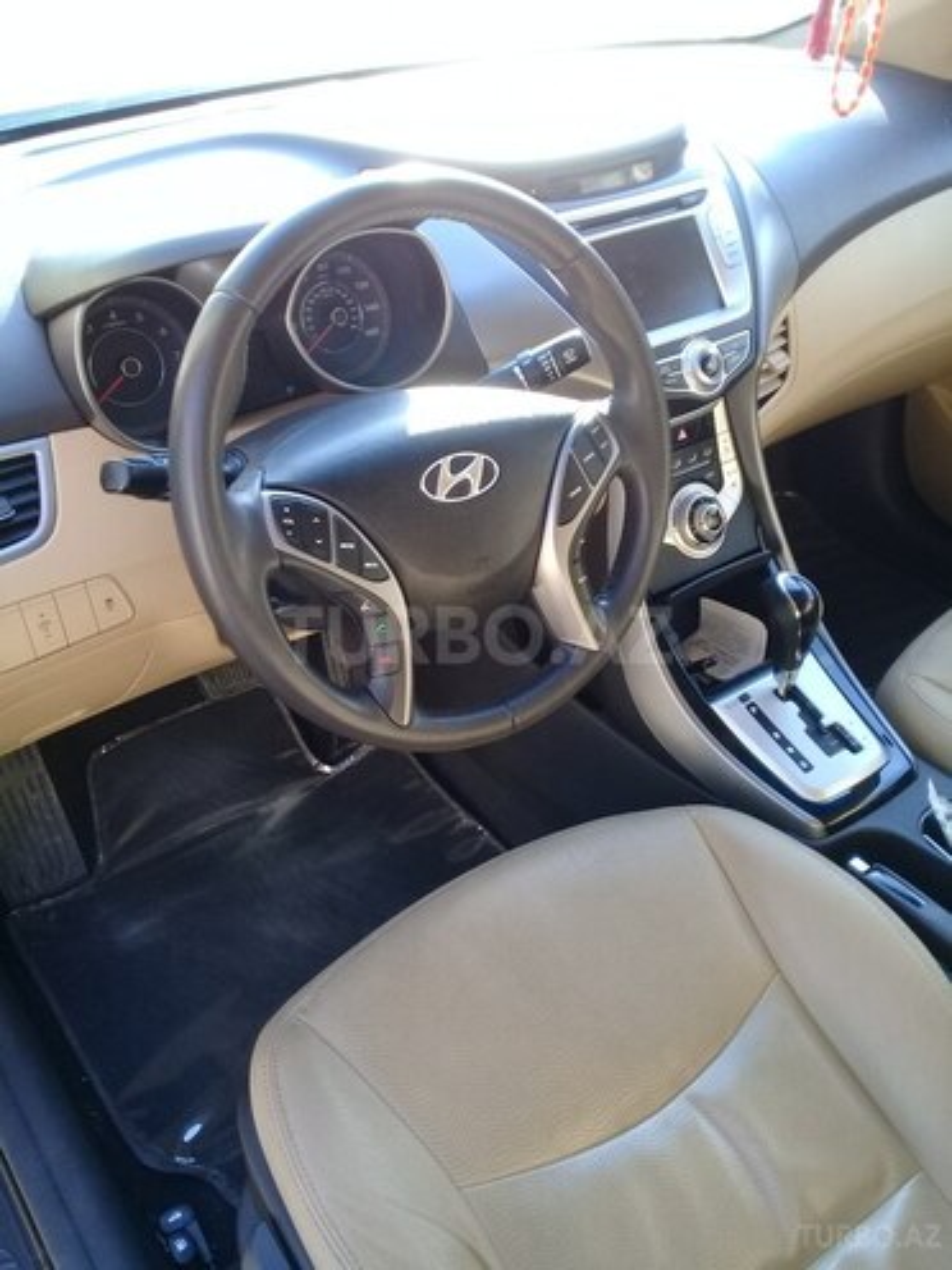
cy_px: 635
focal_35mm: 31
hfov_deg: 45.4
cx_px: 476
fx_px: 1137
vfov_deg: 58.4
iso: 50
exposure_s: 1/50
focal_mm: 3.3
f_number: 2.2
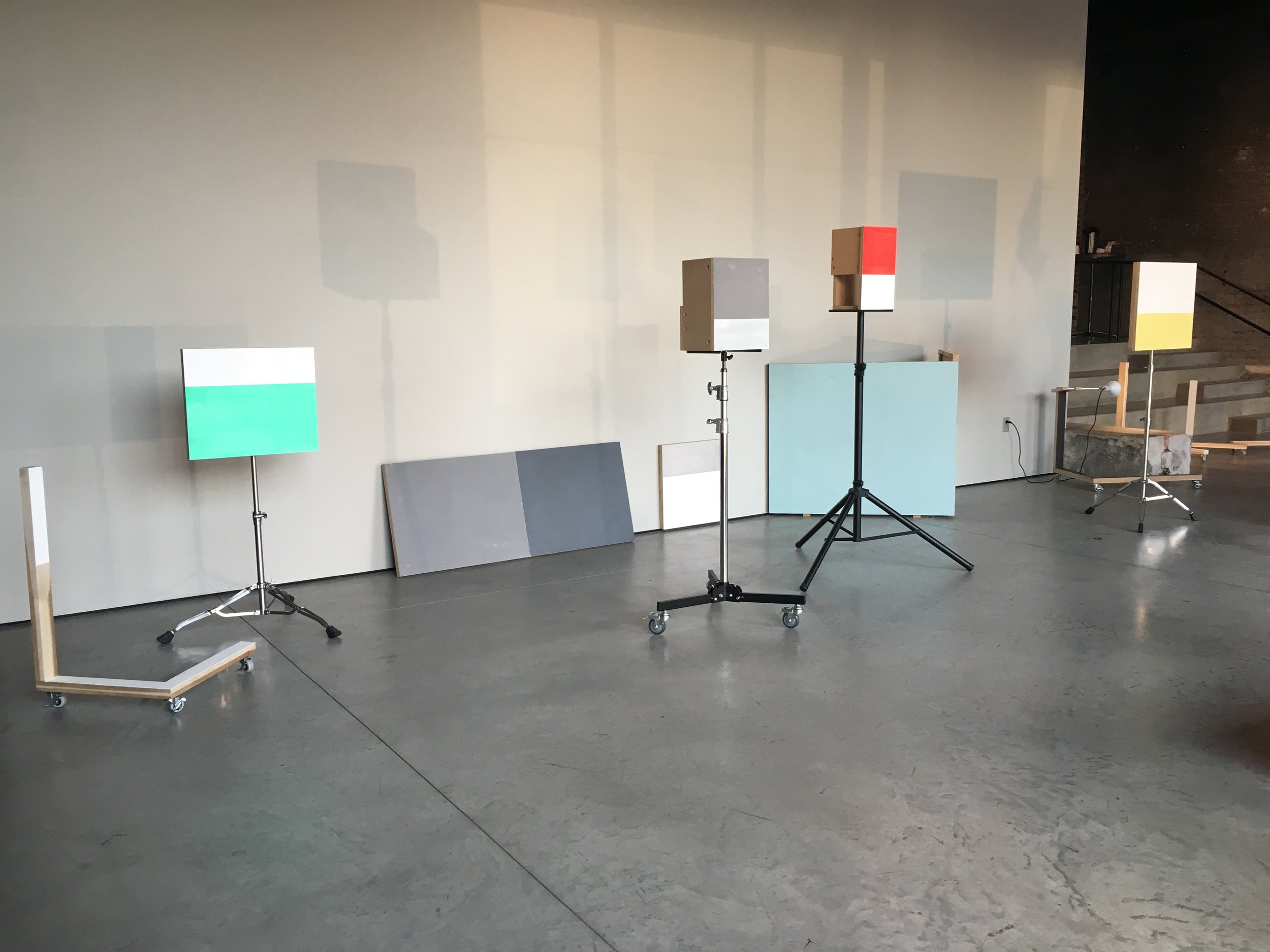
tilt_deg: -7.4
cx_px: 635
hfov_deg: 61.7
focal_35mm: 29
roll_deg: +0.7
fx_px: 1064
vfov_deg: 48.2
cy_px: 476
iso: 25
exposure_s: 1/30
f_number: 2.2
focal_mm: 4.15
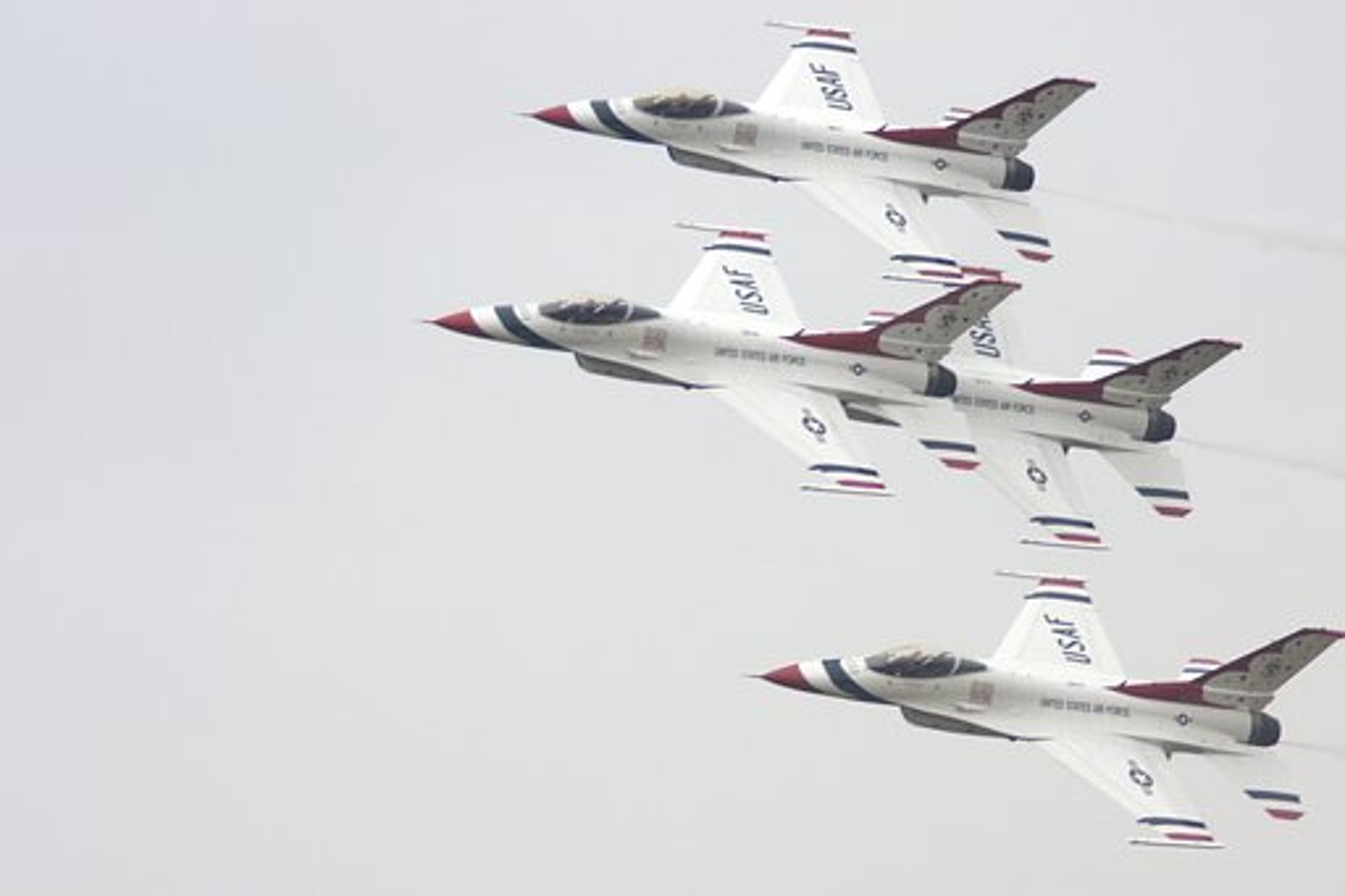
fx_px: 11764
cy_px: 448
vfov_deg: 4.4
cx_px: 672
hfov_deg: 6.5
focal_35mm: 315
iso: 200
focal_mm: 210
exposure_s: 1/500
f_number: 6.3
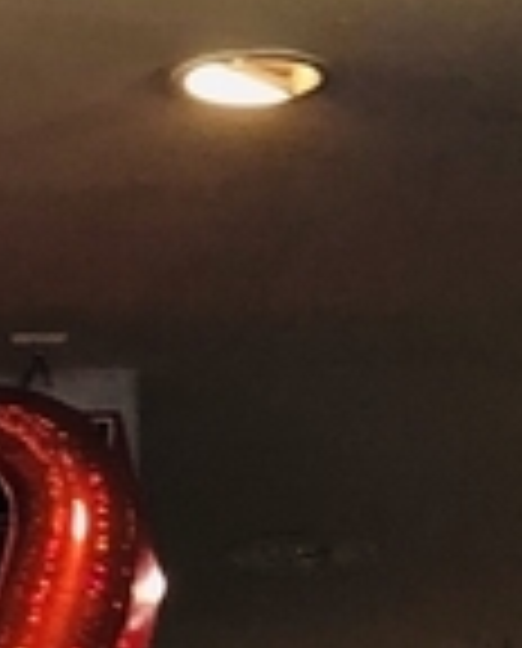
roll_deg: -0.1
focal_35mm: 227
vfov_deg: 8.4
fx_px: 4365
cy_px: 864
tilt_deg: +11.9
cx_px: -342
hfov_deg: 6.7
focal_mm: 3.99
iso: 40
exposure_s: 1/17
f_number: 1.8
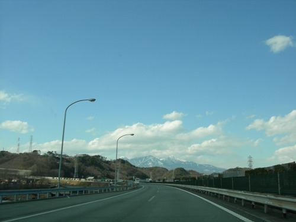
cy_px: 111
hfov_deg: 51.4
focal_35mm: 36
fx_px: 308
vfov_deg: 39.7
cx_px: 148
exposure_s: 1/250
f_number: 6
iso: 64
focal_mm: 7.5
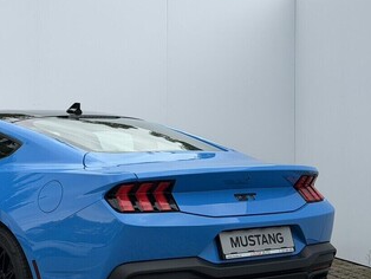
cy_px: 132
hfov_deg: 23.0
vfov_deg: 17.6
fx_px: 901
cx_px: 77
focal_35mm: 84
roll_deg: +0.4
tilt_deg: +1.3
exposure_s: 1/1307
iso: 64
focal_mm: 6.76
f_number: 1.78
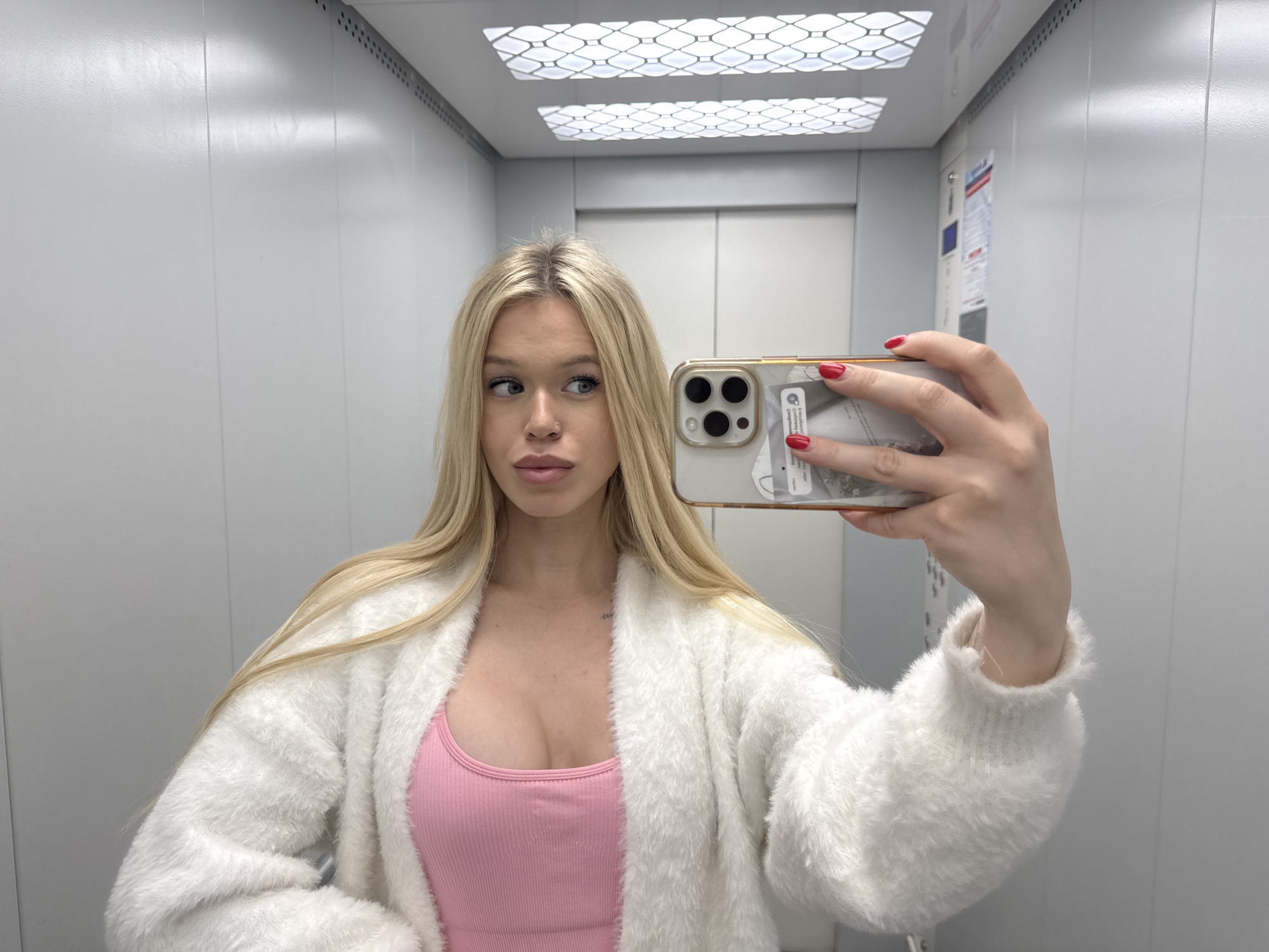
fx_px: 880
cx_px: 634
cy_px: 476
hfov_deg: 71.6
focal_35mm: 24
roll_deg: +0.0
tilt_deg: -5.8
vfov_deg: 56.8
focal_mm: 6.76
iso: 100
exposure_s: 1/157
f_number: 1.78
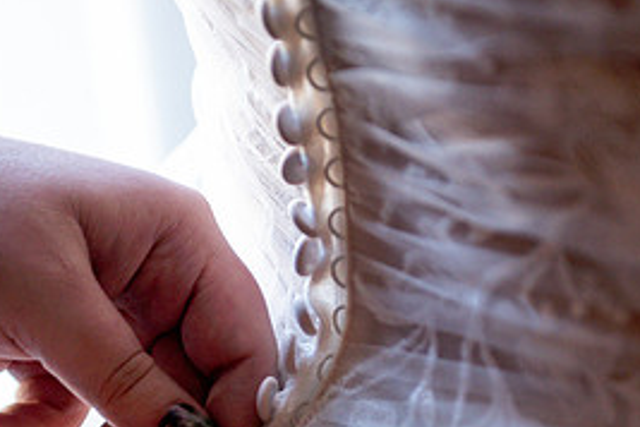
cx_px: 333
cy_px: 342
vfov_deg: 9.0
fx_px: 2702
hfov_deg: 13.5
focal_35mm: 152
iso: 1000
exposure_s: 1/125
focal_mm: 70
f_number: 2.8
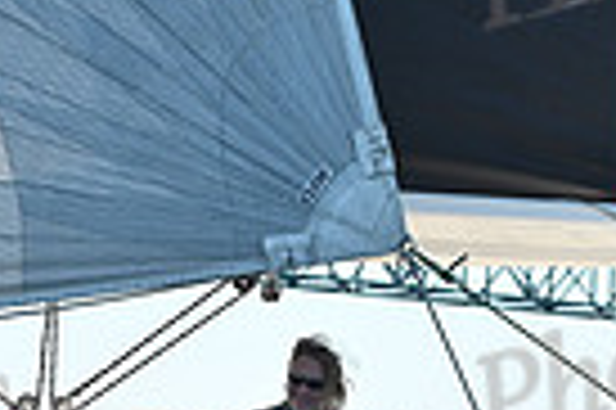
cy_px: 624
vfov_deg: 3.6
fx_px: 6529
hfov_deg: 5.4
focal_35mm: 382
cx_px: 247
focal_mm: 90
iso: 320
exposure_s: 1/1000
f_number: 5.6
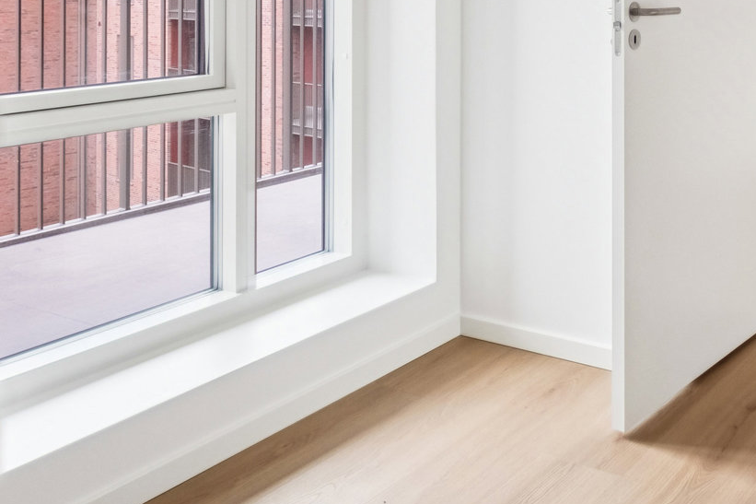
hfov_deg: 44.9
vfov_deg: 31.5
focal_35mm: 39
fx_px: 819
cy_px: -4
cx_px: 685
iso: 800
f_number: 8
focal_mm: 10.5
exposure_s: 1/6
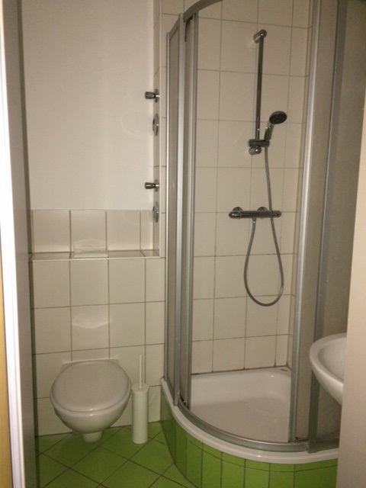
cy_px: 244
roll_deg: +0.1
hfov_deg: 48.2
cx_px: 183
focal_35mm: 29
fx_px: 409
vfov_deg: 61.7
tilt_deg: -9.4
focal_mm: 4.15
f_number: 2.2
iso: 160
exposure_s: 1/17
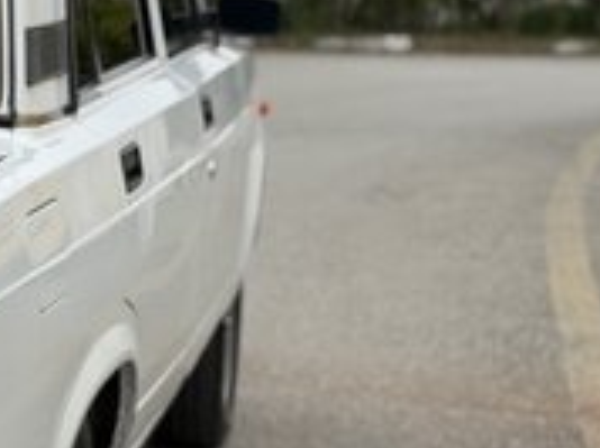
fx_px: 1869
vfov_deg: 13.6
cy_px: 364
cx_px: -20
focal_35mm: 108
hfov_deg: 17.7
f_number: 1.78
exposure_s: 1/2273
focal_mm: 6.76
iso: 64
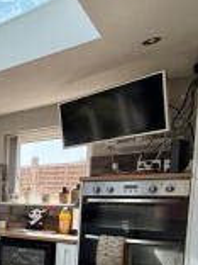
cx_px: -146
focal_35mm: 38
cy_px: 215
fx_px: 290
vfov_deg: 46.2
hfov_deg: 23.1
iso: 64
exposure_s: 1/400
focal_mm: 2.22
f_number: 2.2
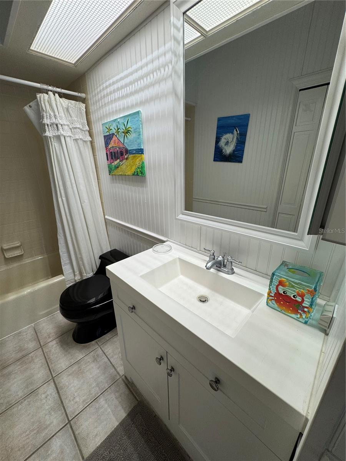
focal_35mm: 14
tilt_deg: -19.5
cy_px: 230
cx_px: 173
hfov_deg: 85.7
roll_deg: +0.9
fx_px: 187
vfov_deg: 102.1
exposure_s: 1/120
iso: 80
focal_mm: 2.22
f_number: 2.2
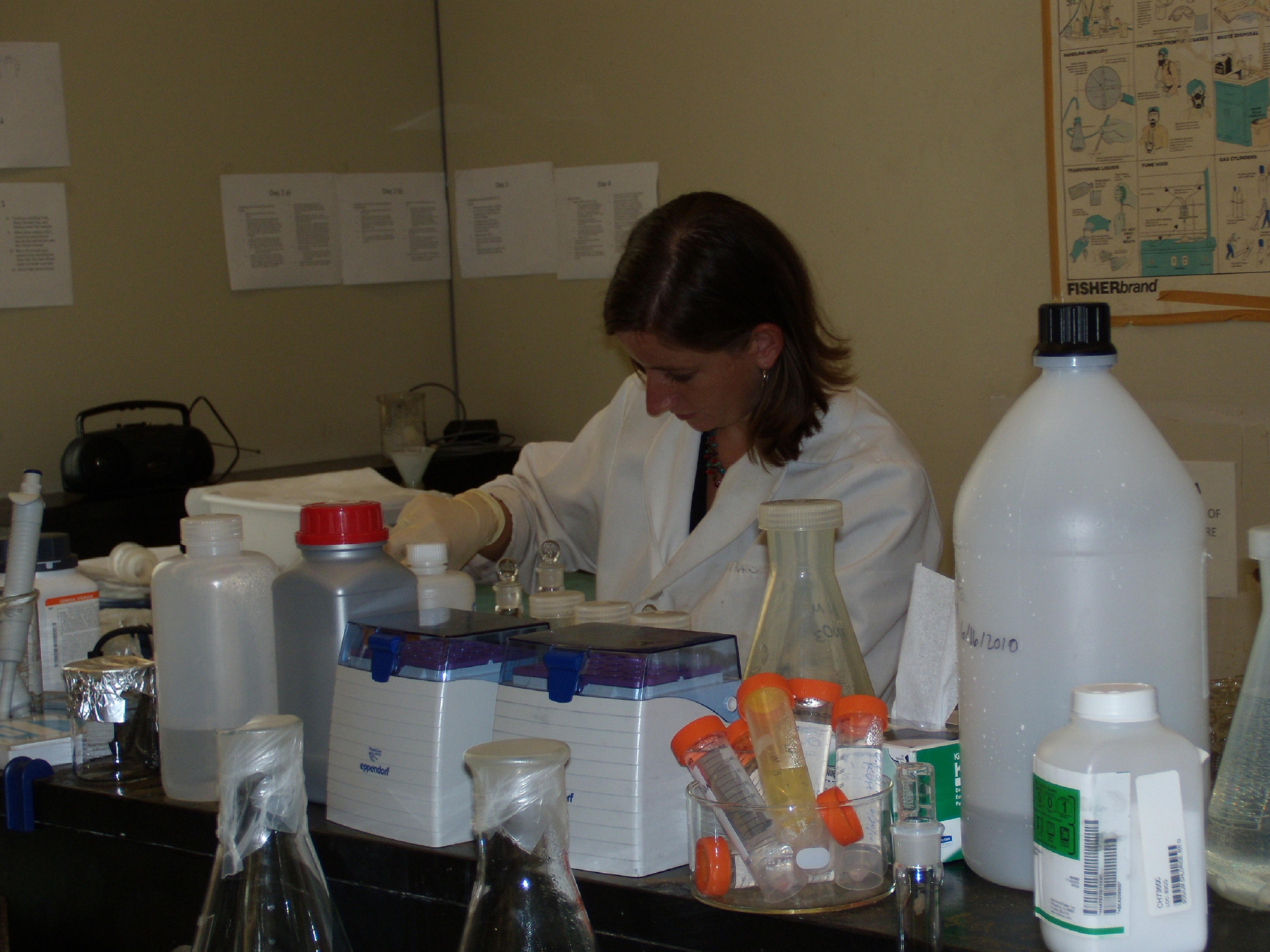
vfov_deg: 21.3
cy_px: 476
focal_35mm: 69
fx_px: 2531
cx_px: 635
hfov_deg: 28.2
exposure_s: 1/60
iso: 80
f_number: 4.1
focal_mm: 12.2
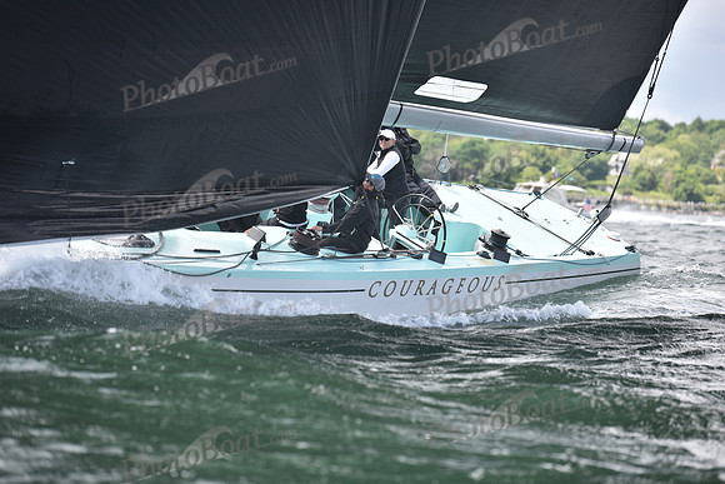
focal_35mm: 175
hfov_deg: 11.7
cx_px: 362
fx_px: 3525
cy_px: 242
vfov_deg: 7.9
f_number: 4
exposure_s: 1/1250
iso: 250
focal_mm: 175
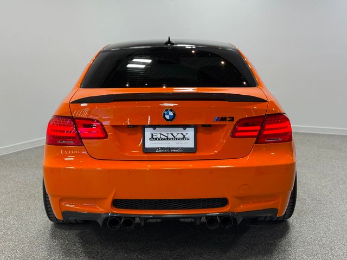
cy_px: 130
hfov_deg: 39.7
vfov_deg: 30.3
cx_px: 174
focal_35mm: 48
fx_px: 481
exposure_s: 1/239
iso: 64
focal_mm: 6.76
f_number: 1.78
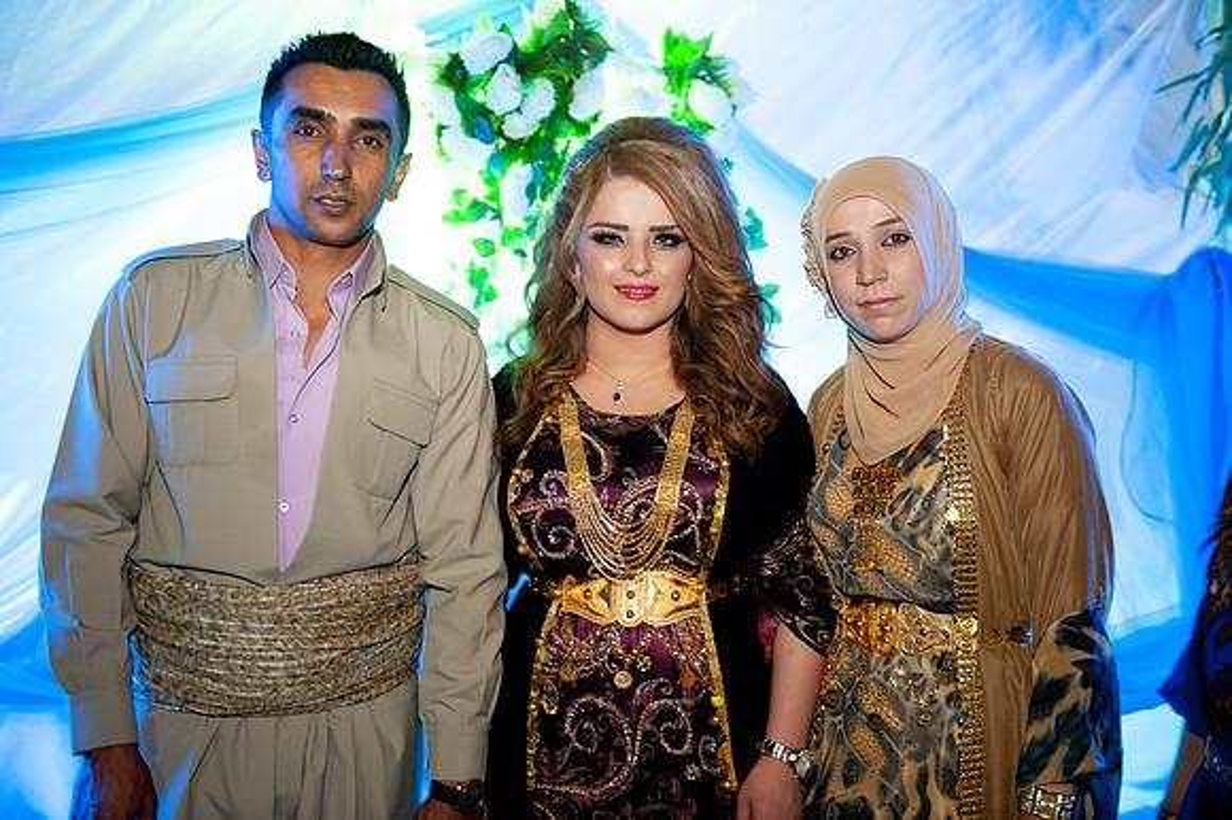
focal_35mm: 45
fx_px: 1539
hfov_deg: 43.6
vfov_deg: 29.8
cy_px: 410
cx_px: 616
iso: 1600
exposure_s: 1/30
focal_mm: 45
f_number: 2.8
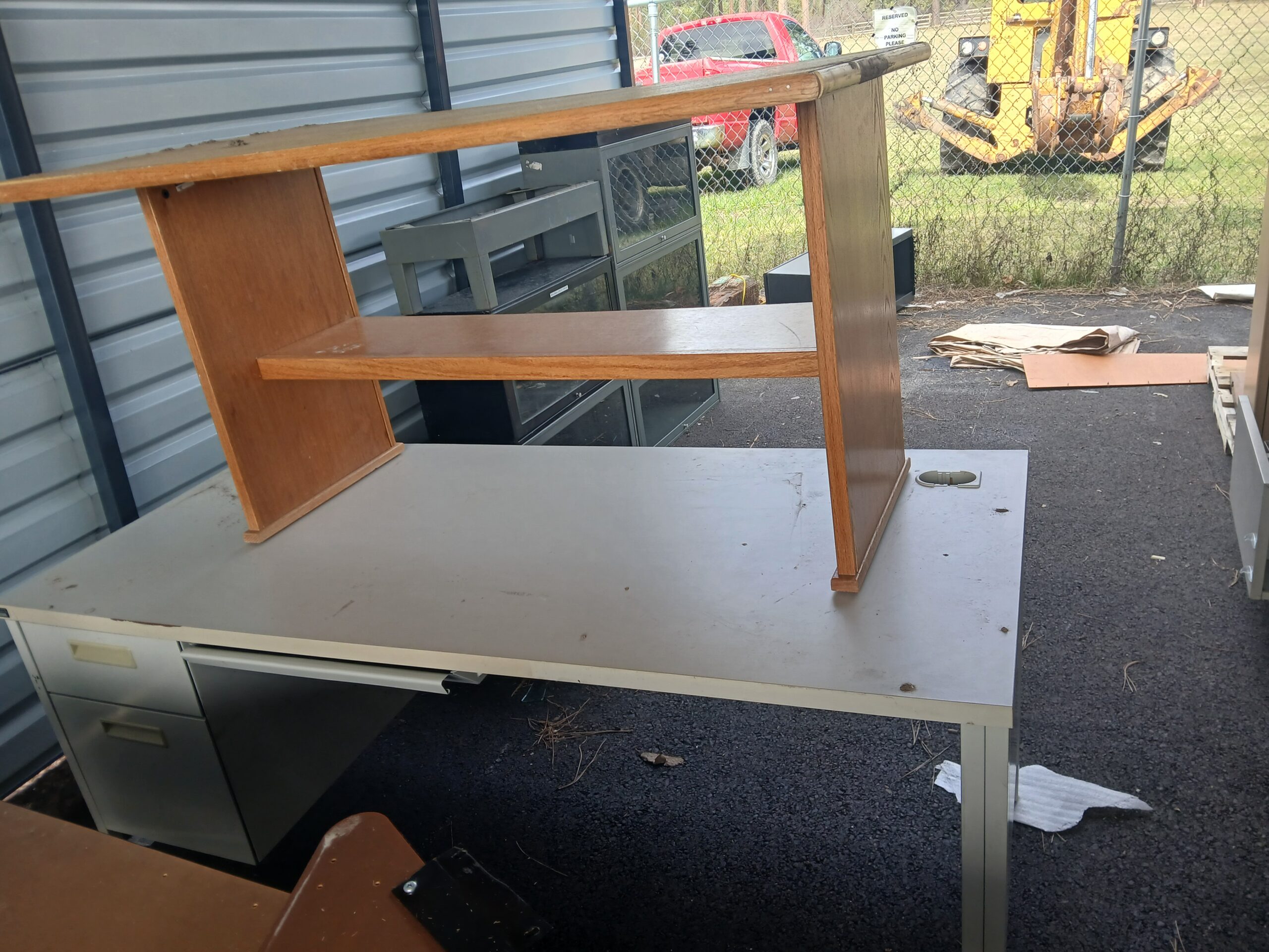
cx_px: 634
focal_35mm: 26
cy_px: 476
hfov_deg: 67.3
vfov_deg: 53.1
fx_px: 953
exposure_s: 1/60
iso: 25
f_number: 1.8
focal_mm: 3.98
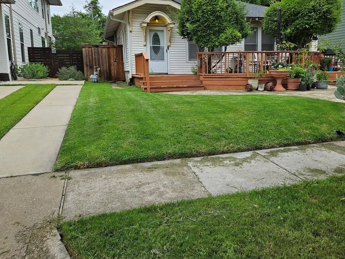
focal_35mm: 30
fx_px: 299
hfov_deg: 59.5
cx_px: 204
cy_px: 107
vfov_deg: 46.6
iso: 25
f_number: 1.8
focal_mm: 5.4
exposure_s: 1/694
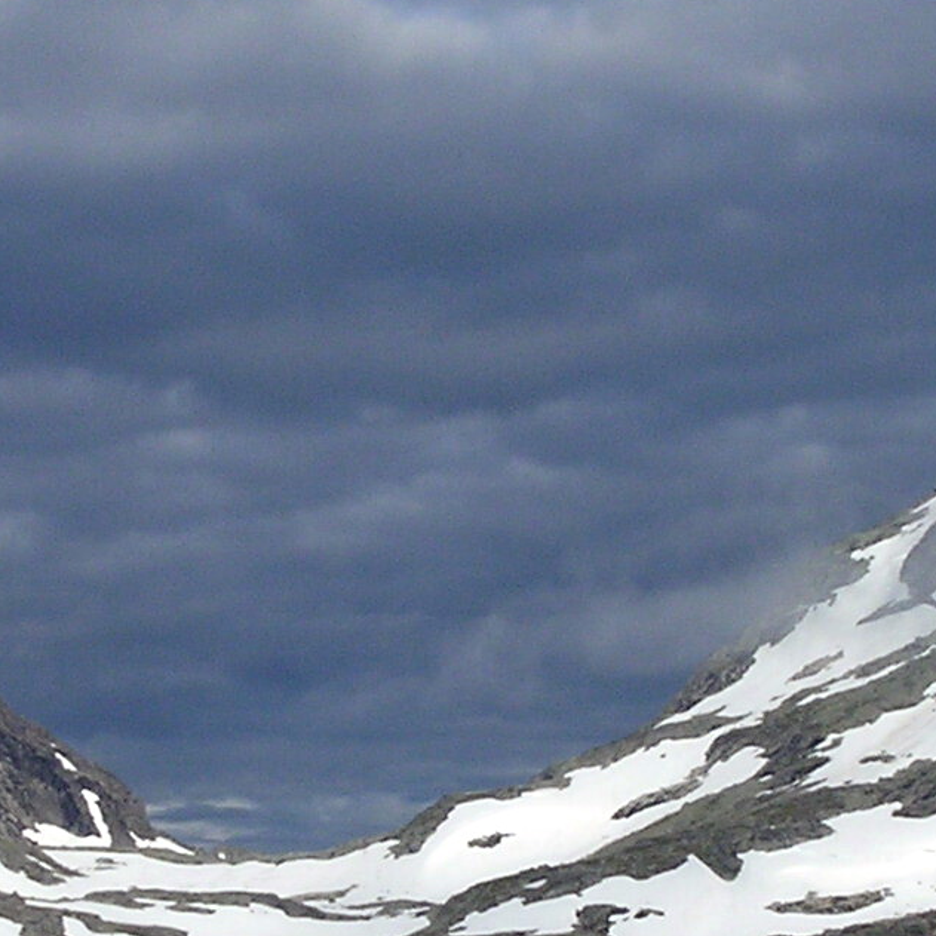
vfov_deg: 13.2
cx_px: 401
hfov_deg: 13.2
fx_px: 4038
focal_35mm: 132
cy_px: 690
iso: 100
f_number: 6.1
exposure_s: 1/499
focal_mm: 7.1
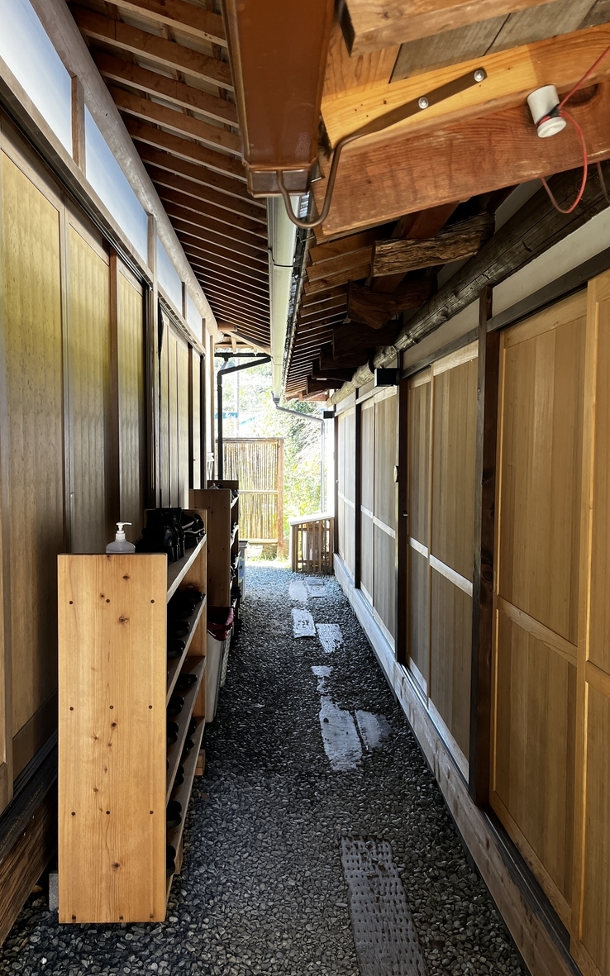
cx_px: 302
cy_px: 481
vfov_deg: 66.5
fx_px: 745
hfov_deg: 44.5
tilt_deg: -4.9
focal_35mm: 28
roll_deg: -0.3
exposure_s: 1/114
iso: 125
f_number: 1.6
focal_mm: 5.1
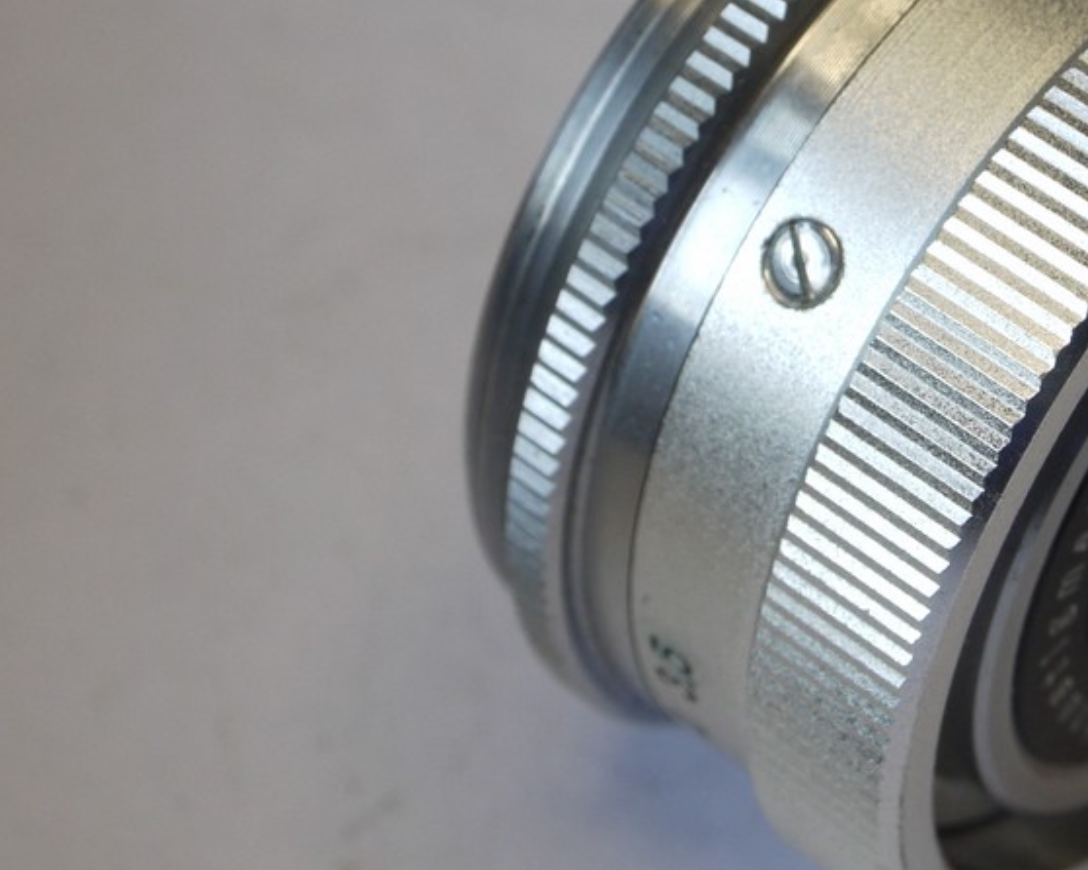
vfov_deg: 10.5
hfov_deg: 13.0
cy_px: 215
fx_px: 4732
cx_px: 897
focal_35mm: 147
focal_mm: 35
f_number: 9
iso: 400
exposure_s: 1/30
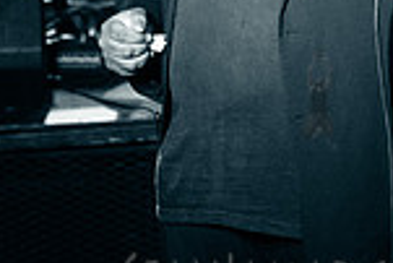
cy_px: -160
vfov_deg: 6.1
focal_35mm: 223
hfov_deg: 9.2
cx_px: 318
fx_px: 2437
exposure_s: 1/320
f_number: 2.8
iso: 3200
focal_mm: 58
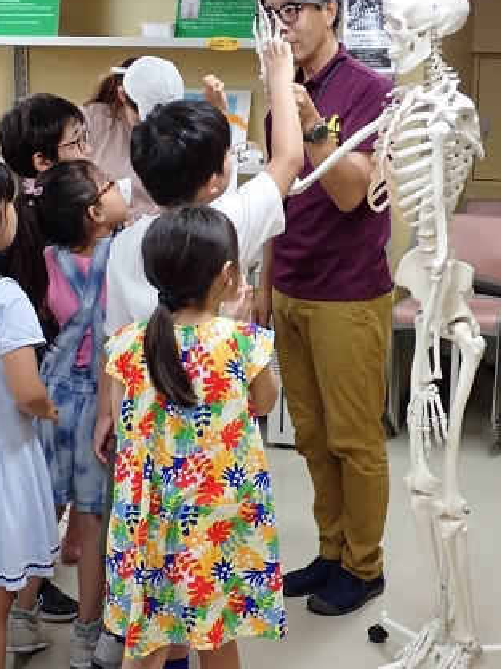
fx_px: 1217
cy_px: 375
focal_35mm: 63
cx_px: 240
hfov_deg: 23.3
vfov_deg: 30.7
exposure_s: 1/125
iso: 500
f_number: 3.1
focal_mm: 8.4
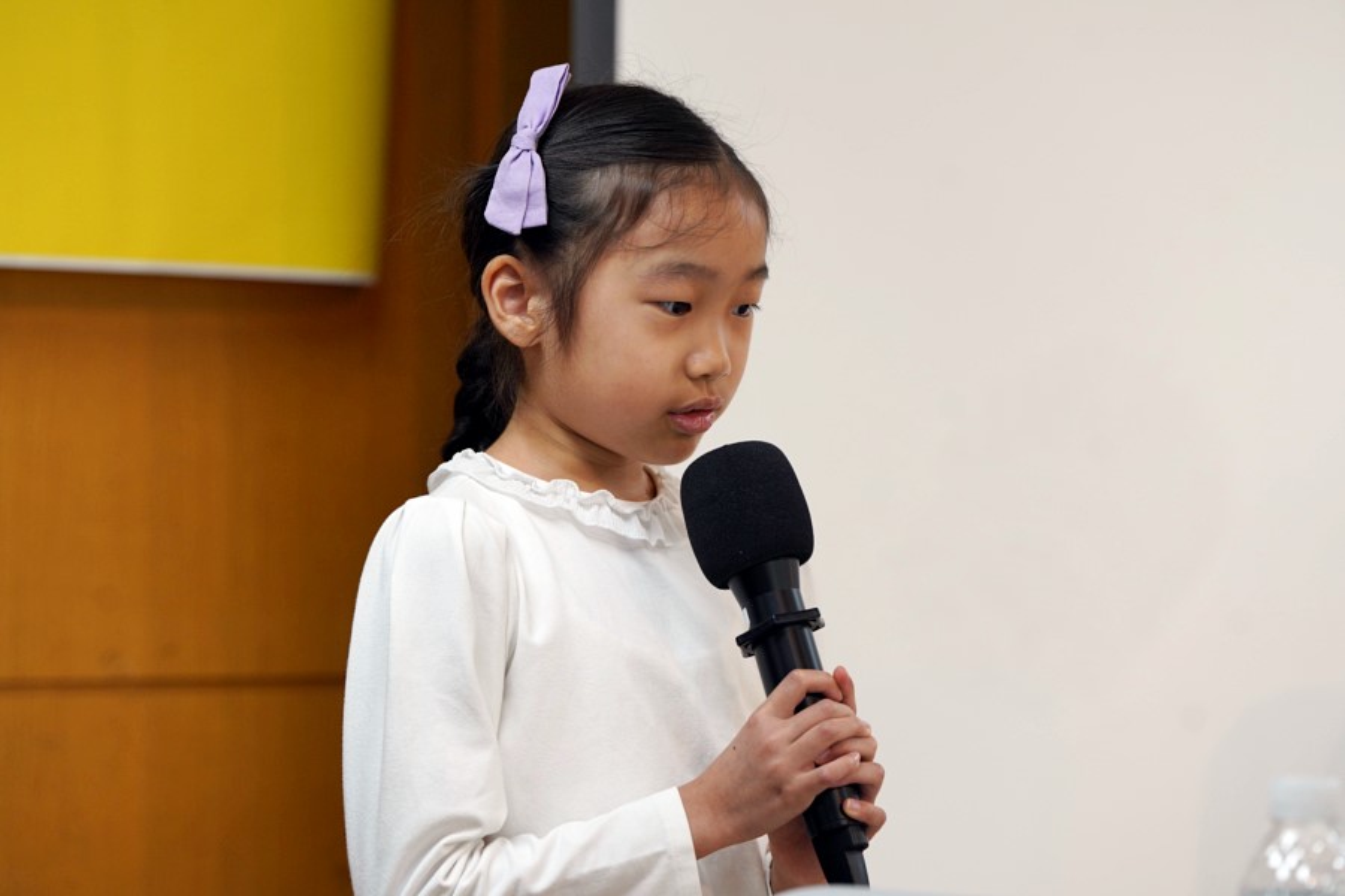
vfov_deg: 9.7
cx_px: 672
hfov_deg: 14.6
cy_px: 448
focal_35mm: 141
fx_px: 5268
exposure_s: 1/160
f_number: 4
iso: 640
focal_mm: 141
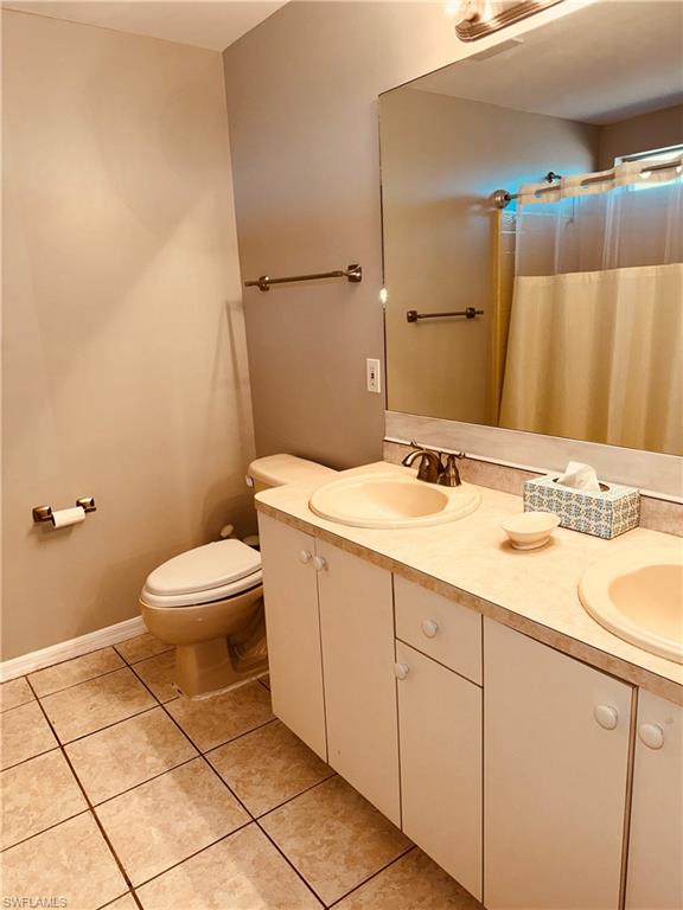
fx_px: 631
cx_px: 342
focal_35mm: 24
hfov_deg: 56.8
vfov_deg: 71.6
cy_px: 455
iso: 125
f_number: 1.78
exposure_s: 1/120
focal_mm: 6.76
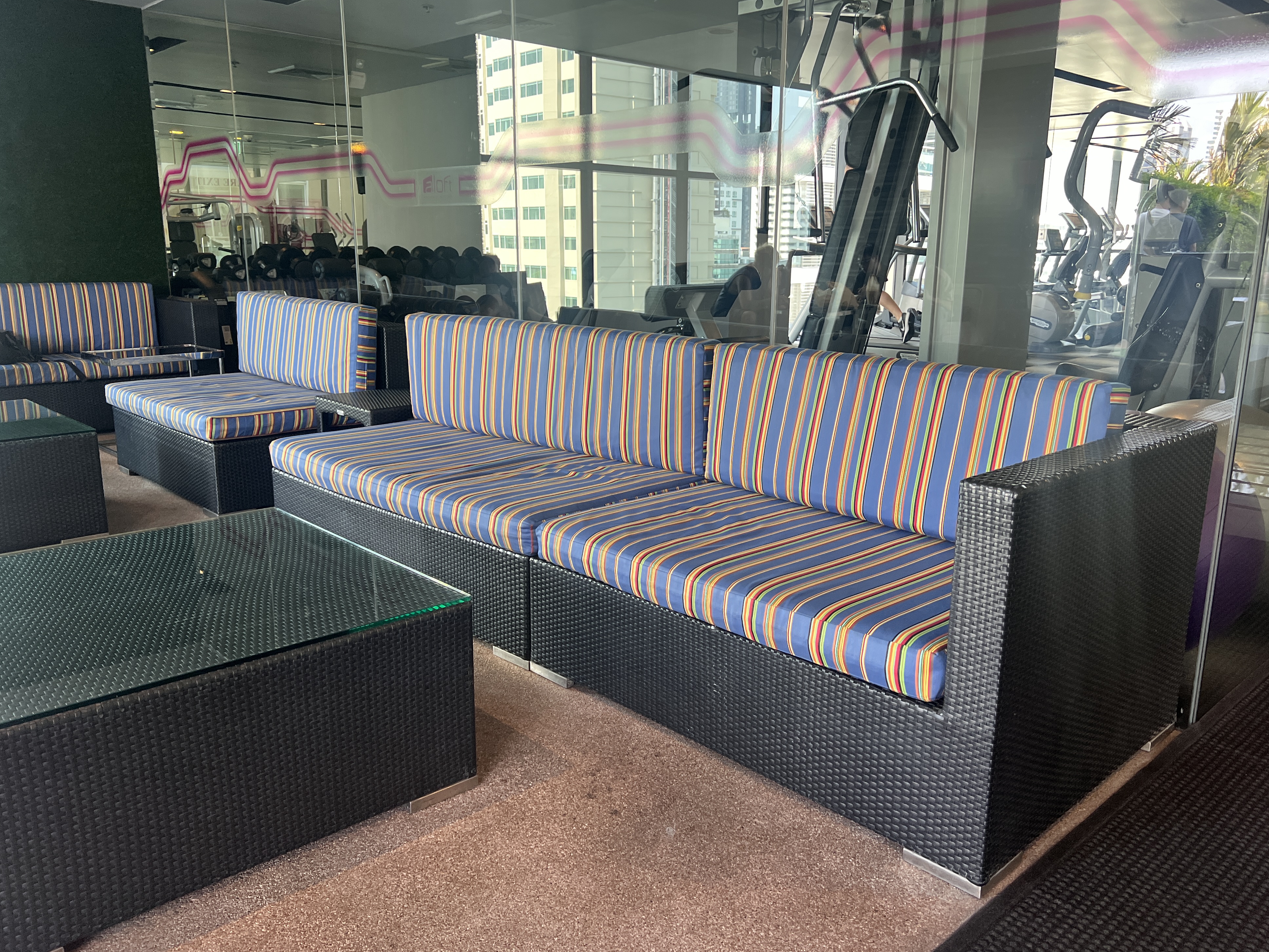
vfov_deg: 51.3
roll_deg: -0.5
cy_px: 464
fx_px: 990
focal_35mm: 27
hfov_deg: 65.3
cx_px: 639
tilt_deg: -13.2
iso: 125
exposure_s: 1/103
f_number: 1.5
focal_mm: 5.7
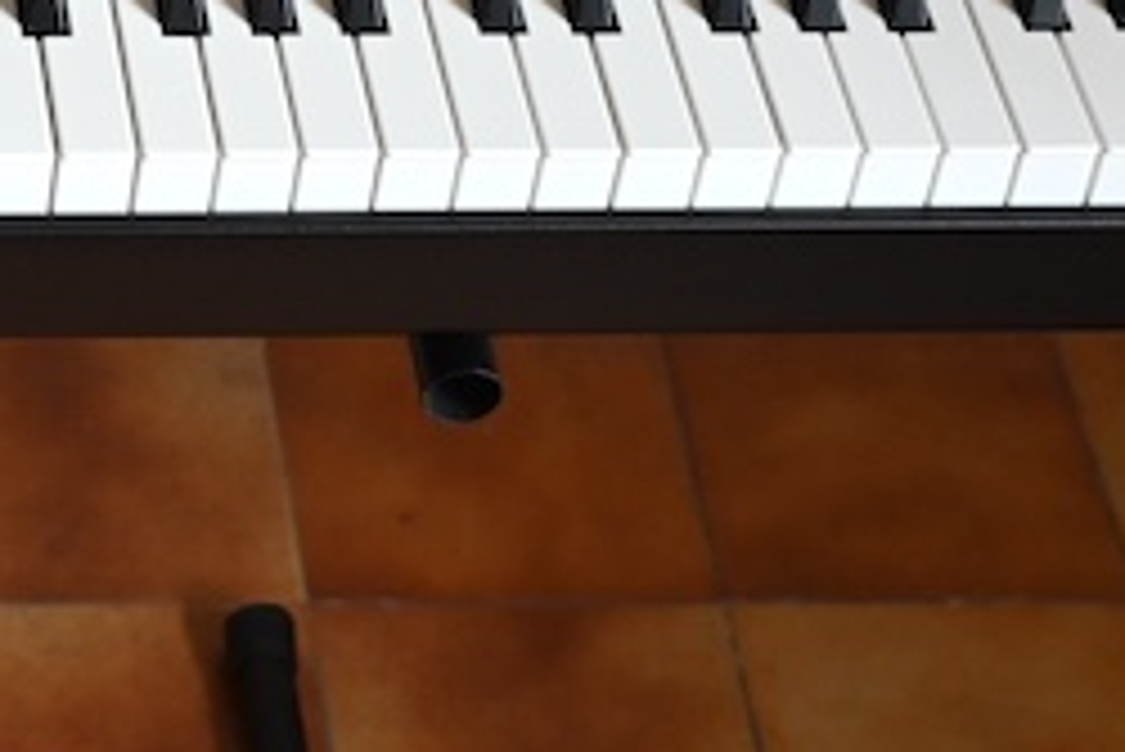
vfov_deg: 9.4
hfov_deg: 13.6
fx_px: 4502
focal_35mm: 144
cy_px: -153
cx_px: -396
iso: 2000
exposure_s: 1/125
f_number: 5.6
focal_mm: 40
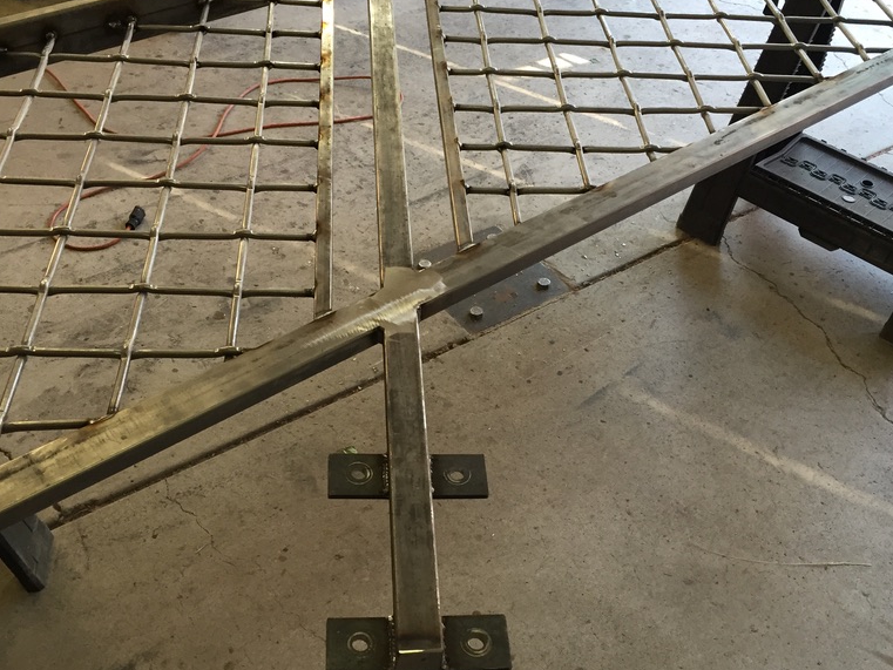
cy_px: 358
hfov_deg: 47.9
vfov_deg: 36.8
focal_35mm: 39
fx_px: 1006
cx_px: 449
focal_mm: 4.15
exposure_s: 1/30
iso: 50
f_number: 2.2
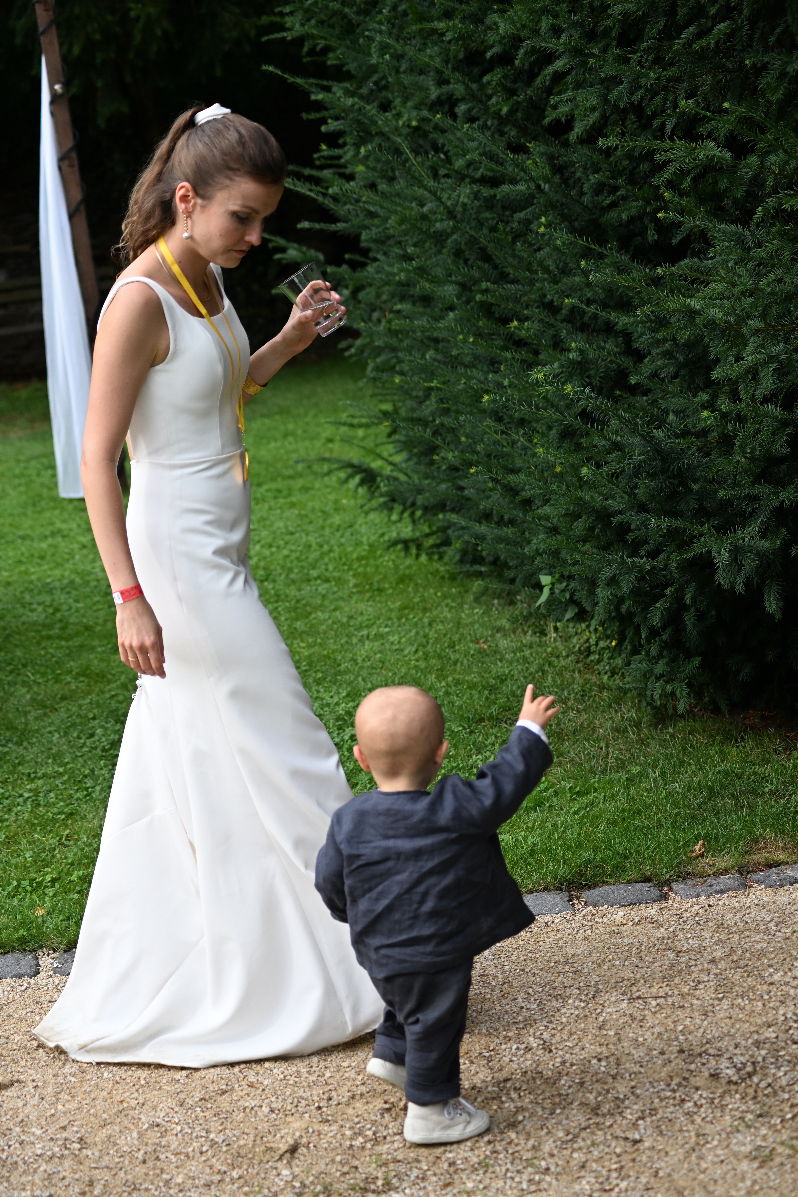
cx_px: 399
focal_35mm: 70
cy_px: 598
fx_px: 2327
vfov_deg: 28.8
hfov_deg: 19.5
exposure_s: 1/1600
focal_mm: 70
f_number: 5.6
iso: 720
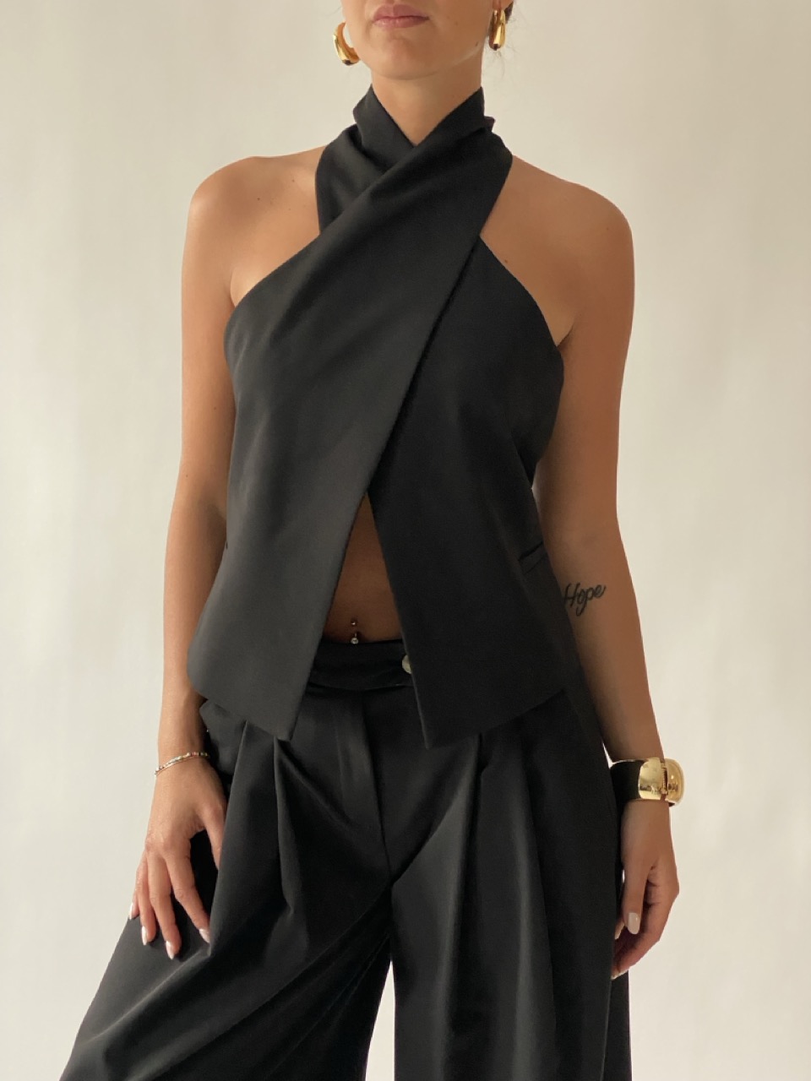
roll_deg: -3.7
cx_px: 406
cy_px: 540
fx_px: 1624
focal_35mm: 52
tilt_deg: -5.3
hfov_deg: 28.0
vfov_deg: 36.8
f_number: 2
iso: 160
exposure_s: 1/50
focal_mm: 6
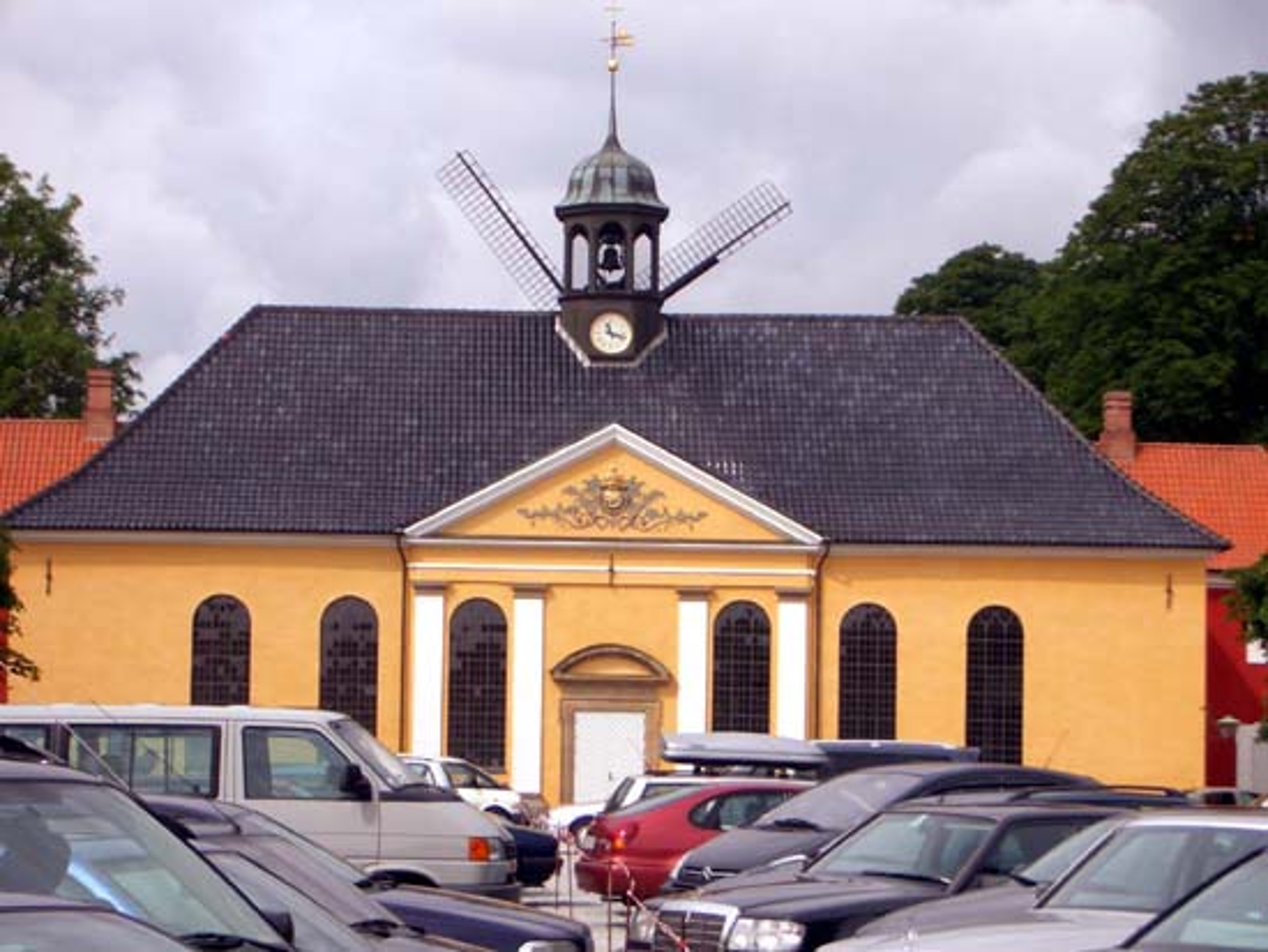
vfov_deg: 14.1
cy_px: 476
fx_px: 3848
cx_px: 634
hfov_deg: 18.7
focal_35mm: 105
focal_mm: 17.4
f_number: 7.7
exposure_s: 1/250
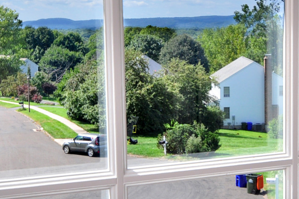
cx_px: 198
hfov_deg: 25.6
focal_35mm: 79
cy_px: 74
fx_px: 655
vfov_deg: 17.2
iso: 320
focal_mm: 20
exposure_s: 1/320
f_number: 7.1
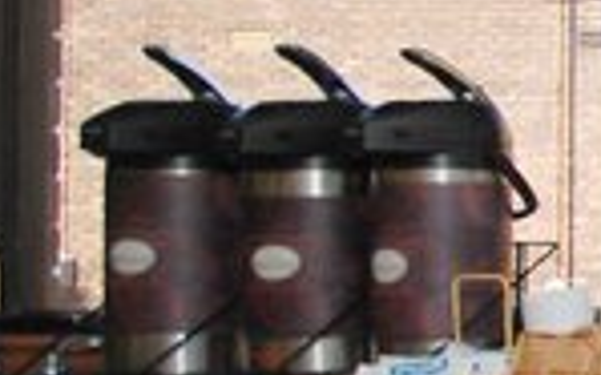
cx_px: 1460
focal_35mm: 82
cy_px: 224
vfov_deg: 15.9
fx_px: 1343
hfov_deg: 14.8
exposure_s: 1/500
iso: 400
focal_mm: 10
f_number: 4
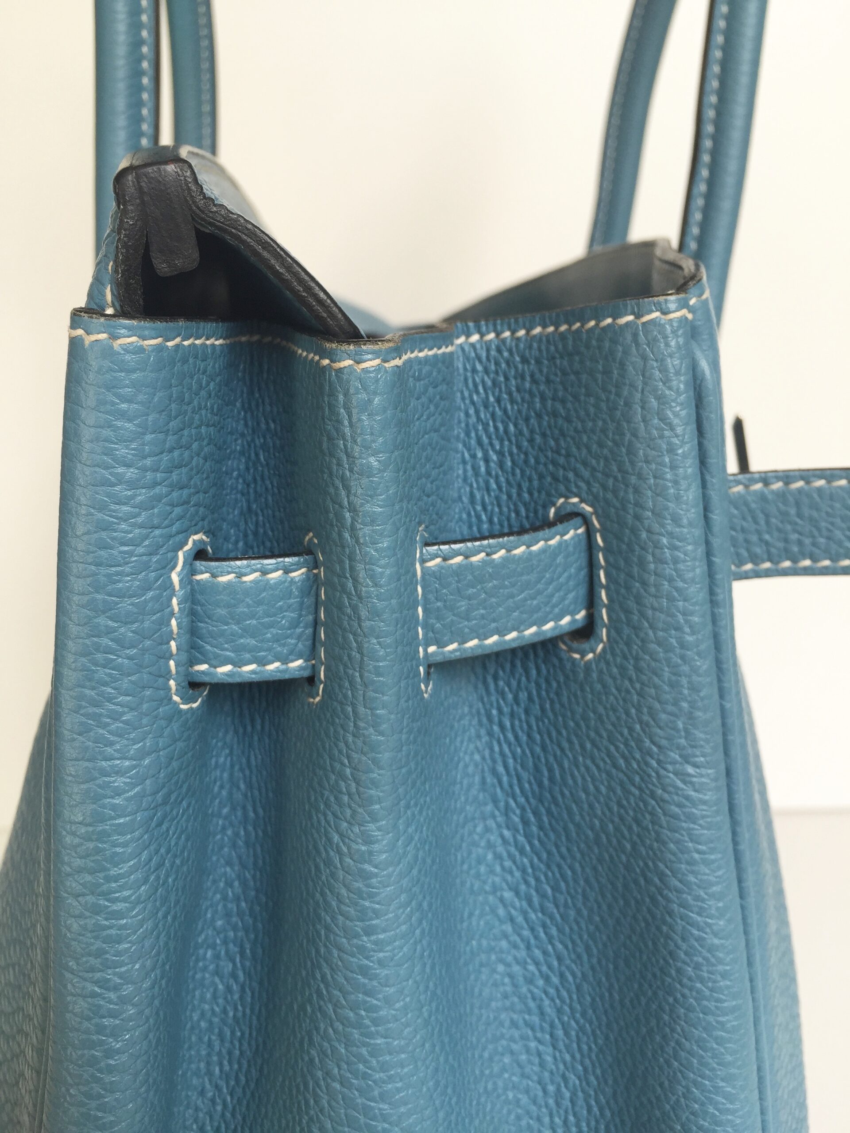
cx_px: 425
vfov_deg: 61.7
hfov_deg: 48.2
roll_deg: -0.3
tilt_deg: -11.1
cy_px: 566
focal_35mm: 29
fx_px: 949
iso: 32
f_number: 2.2
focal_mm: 4.15
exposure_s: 1/260
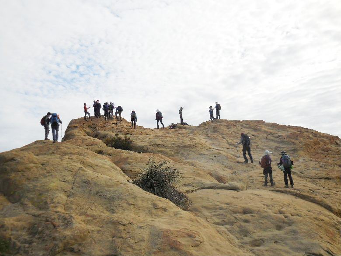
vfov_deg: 32.2
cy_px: 128
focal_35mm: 45
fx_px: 443
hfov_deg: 42.1
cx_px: 170
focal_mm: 8.1
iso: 125
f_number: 4.2
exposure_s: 1/1600
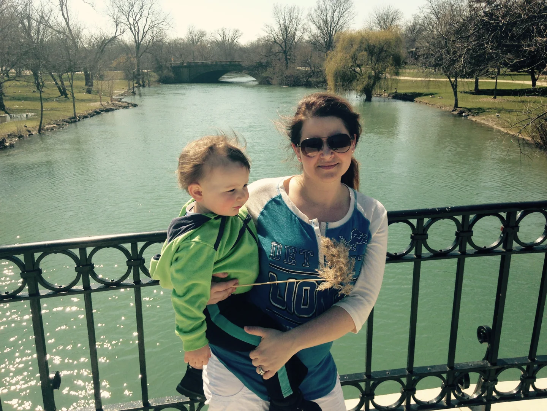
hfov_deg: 55.4
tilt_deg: -18.2
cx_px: 274
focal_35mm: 33
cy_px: 206
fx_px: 521
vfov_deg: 42.9
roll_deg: +0.4
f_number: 2.4
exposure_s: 1/1323
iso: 50
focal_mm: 4.12
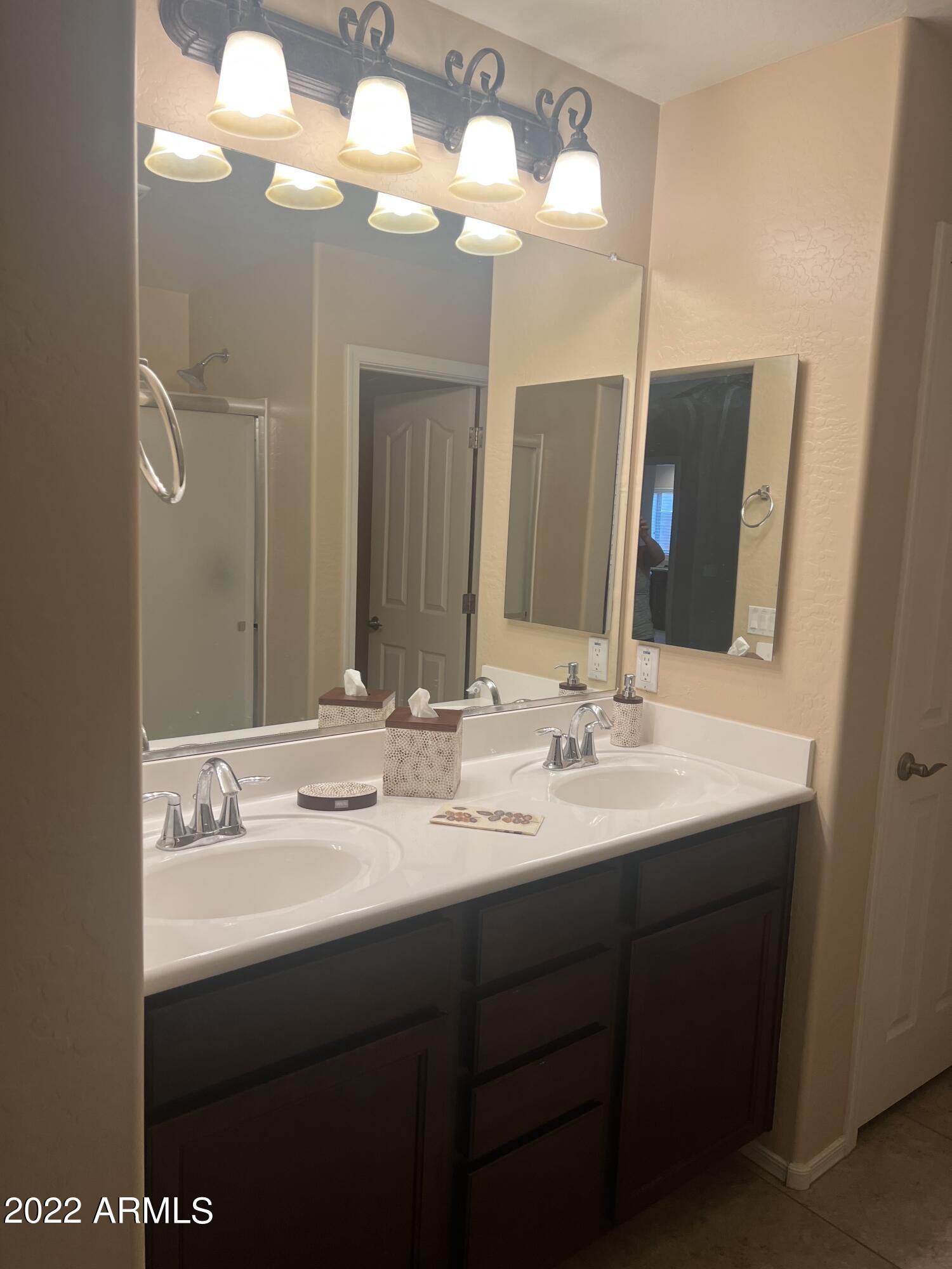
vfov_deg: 67.3
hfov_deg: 53.1
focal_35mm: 26
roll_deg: -2.2
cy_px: 634
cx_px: 476
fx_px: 953
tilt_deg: -8.9
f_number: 1.5
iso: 64
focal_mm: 5.7
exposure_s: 1/120
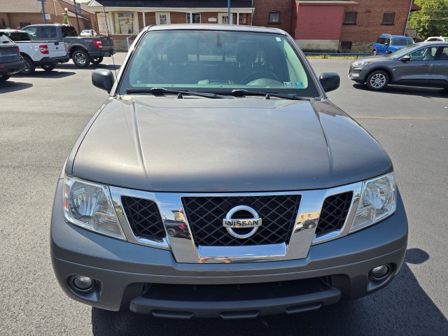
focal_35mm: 23
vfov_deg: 58.9
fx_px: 298
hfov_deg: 73.9
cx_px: 224
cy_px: 168
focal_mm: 6.3
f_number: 1.7
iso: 12
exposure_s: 1/688
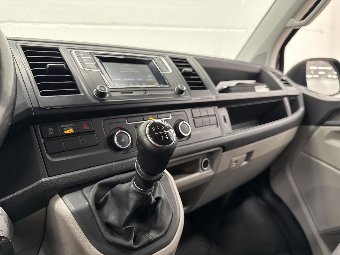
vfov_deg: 56.8
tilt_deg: -7.1
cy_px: 128
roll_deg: +2.6
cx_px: 170
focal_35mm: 24
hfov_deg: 71.6
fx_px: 236
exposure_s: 1/50
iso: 500
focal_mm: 6.76
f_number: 1.78
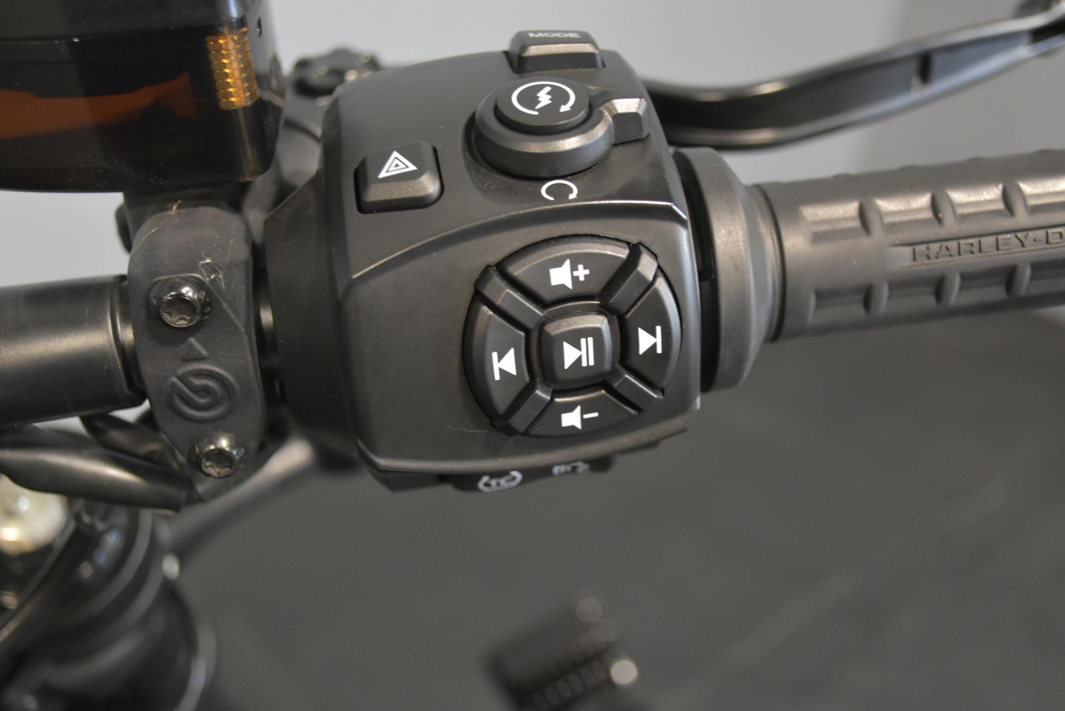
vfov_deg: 31.9
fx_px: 1243
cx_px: 532
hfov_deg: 46.4
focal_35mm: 42
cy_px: 356
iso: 1600
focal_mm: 28
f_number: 4.5
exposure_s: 1/13
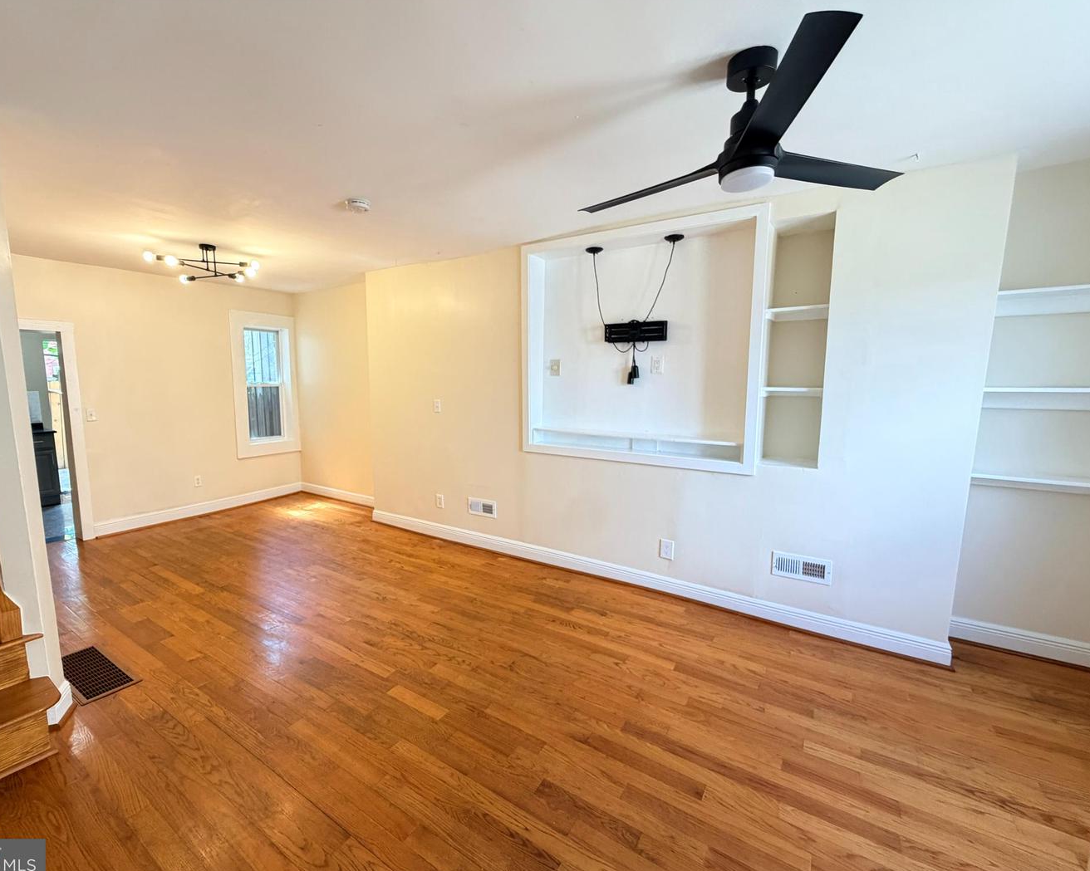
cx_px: 498
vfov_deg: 84.0
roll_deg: +0.1
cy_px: 438
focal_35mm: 15
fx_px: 484
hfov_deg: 96.6
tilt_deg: -6.4
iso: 250
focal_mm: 2.22
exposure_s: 1/120
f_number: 2.2
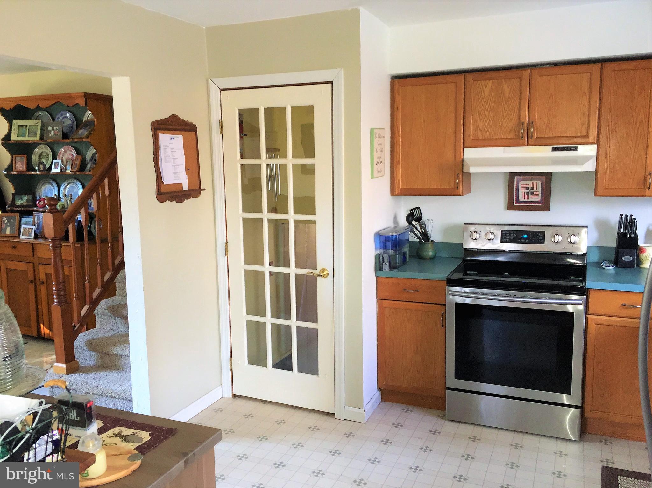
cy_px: 244
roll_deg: -2.1
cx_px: 326
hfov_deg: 61.7
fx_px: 546
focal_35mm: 29
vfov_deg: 48.2
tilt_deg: -8.4
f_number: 2.2
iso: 80
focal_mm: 4.15
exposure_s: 1/30
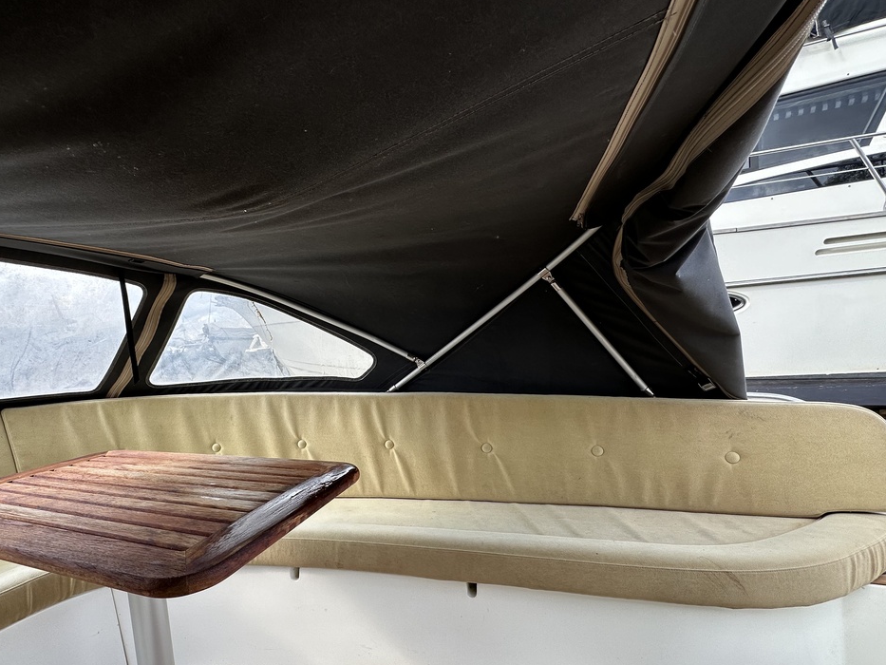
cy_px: 399
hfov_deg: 86.5
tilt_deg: -7.4
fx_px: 461
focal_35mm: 18
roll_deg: +6.2
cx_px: 349
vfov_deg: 70.9
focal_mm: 2.22
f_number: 2.2
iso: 40
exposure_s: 1/272
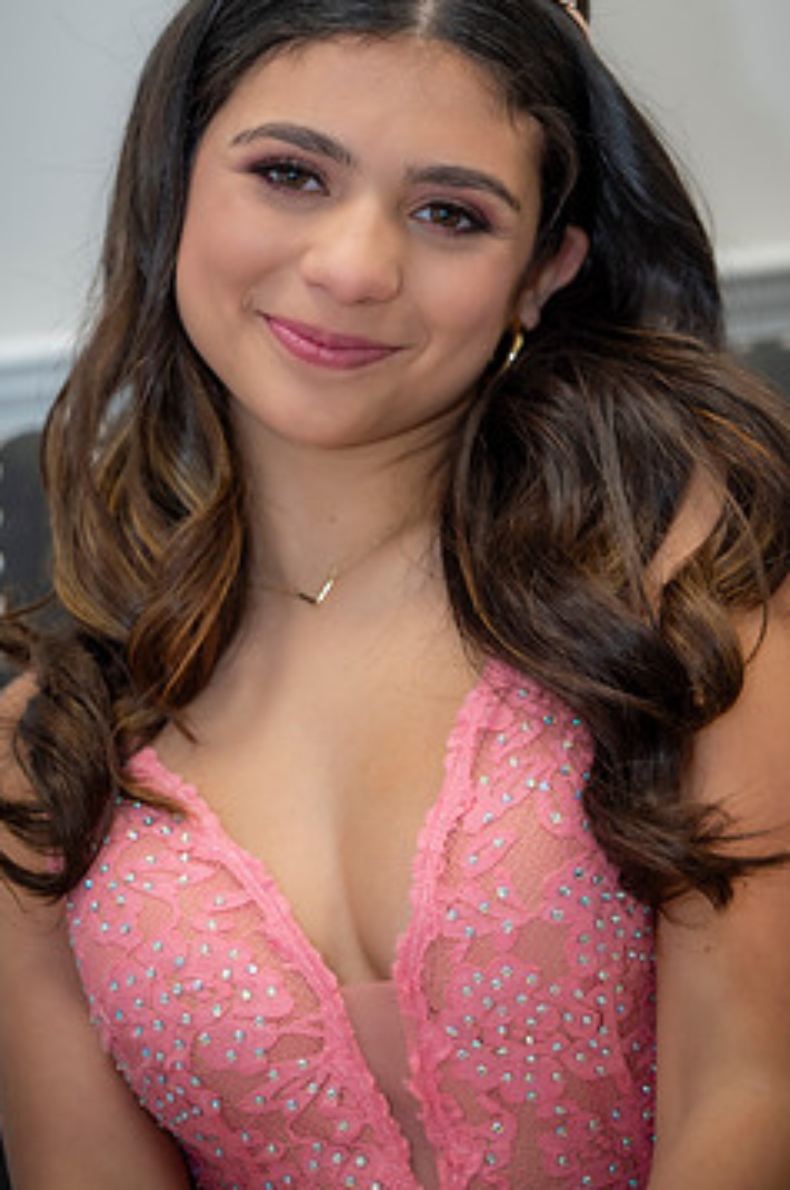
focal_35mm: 116
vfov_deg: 17.6
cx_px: 415
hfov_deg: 11.8
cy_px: 450
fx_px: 3829
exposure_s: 1/160
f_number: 3.5
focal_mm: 92
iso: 1250
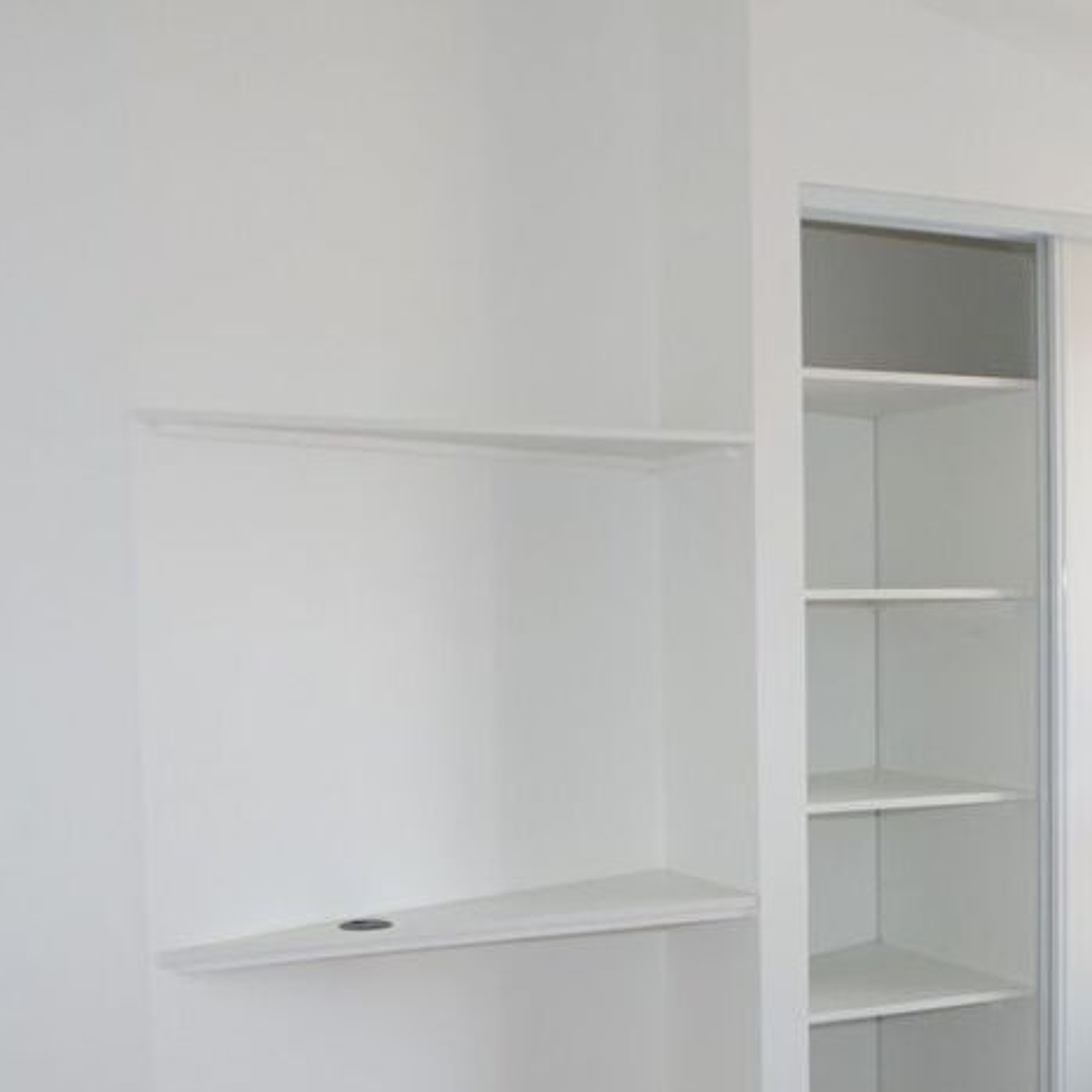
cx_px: 671
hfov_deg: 34.5
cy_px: 735
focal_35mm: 49
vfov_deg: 34.3
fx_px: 1749
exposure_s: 1/180
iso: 800
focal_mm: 18
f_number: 7.1
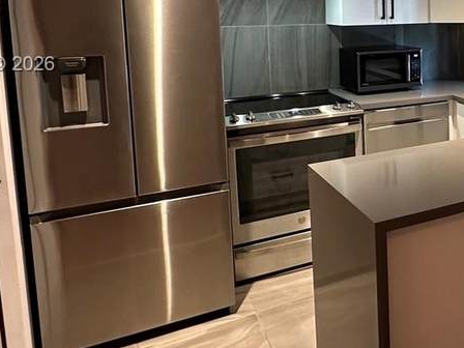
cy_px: 65
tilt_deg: -7.3
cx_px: 460
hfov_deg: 41.1
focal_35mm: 40
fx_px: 536
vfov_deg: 34.7
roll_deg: +0.5
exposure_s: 1/60
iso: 400
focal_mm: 2.22
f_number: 2.2
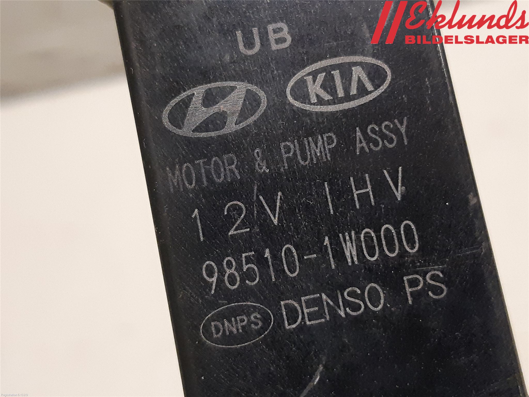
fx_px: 397
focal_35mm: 26
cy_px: 198
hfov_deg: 67.3
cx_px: 264
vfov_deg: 53.1
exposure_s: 1/50
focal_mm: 3.93
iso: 250
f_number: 1.7
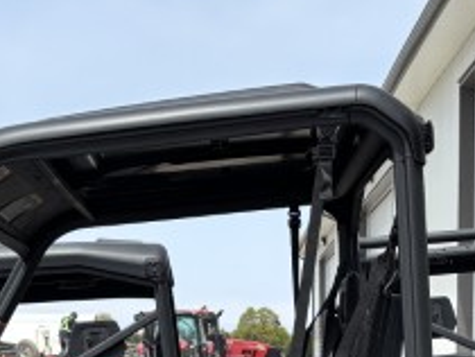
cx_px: 323
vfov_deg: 14.2
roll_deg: -0.1
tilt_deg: -7.0
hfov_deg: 19.7
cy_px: 508
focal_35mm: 99
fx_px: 1360
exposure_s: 1/3021
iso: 50
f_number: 1.6
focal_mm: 5.96
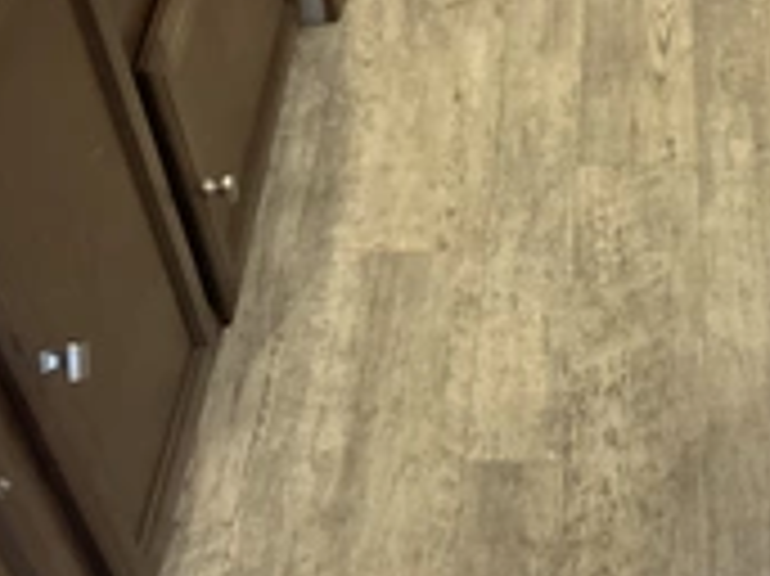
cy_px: 306
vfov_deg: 21.6
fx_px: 1512
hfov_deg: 28.1
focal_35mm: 68
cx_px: 590
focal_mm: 3
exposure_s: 1/35
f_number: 1.8
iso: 320
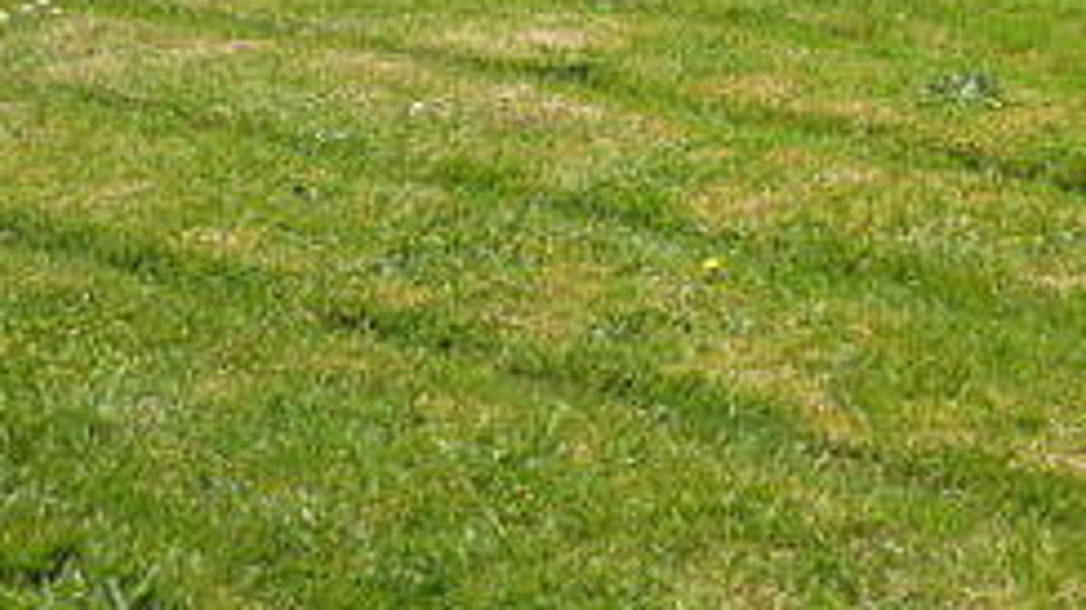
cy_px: -332
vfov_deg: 14.3
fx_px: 2245
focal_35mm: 78
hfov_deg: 26.6
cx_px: 888
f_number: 4
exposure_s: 1/500
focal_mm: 5
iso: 80
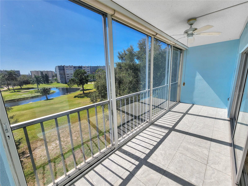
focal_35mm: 13
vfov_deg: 89.9
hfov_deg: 106.2
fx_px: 93
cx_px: 124
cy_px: 93
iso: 50
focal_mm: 2.2
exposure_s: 1/1610
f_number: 2.2
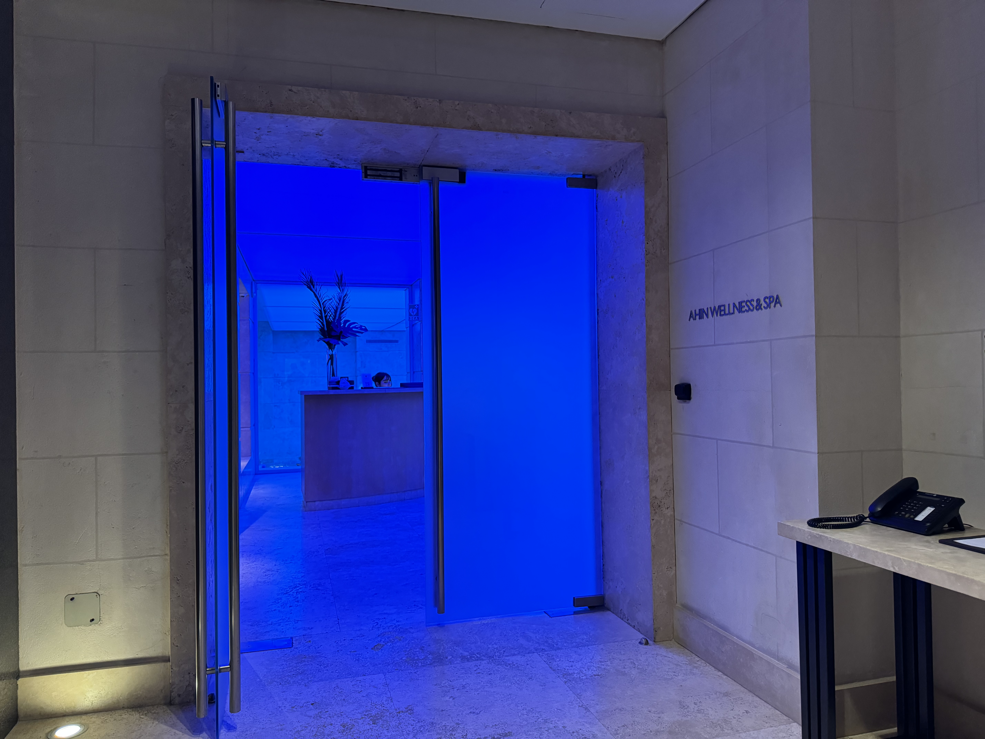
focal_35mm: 24
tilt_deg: +0.3
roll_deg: +0.6
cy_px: 370
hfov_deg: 71.6
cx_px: 492
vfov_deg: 56.8
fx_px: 683
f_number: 1.78
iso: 640
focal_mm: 6.76
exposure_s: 1/58
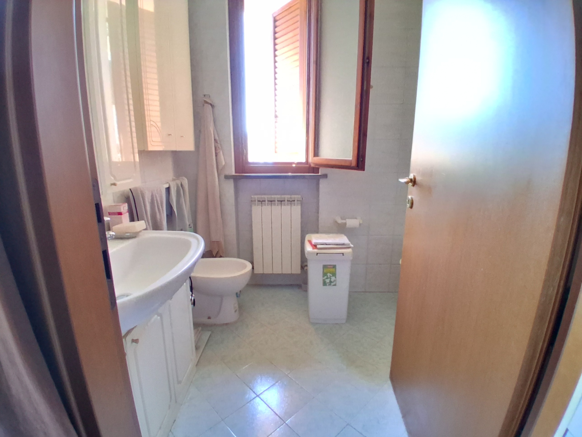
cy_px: 218
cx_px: 291
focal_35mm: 17
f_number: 2.2
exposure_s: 1/25
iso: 640
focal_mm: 1.4
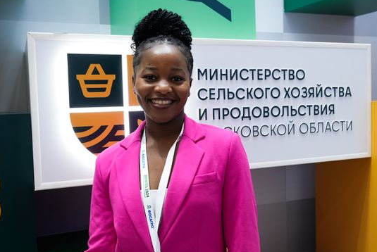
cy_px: 126
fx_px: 451
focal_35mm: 43
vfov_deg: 31.3
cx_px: 233
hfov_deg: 45.1
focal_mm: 33
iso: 1600
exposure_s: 1/160
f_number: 5
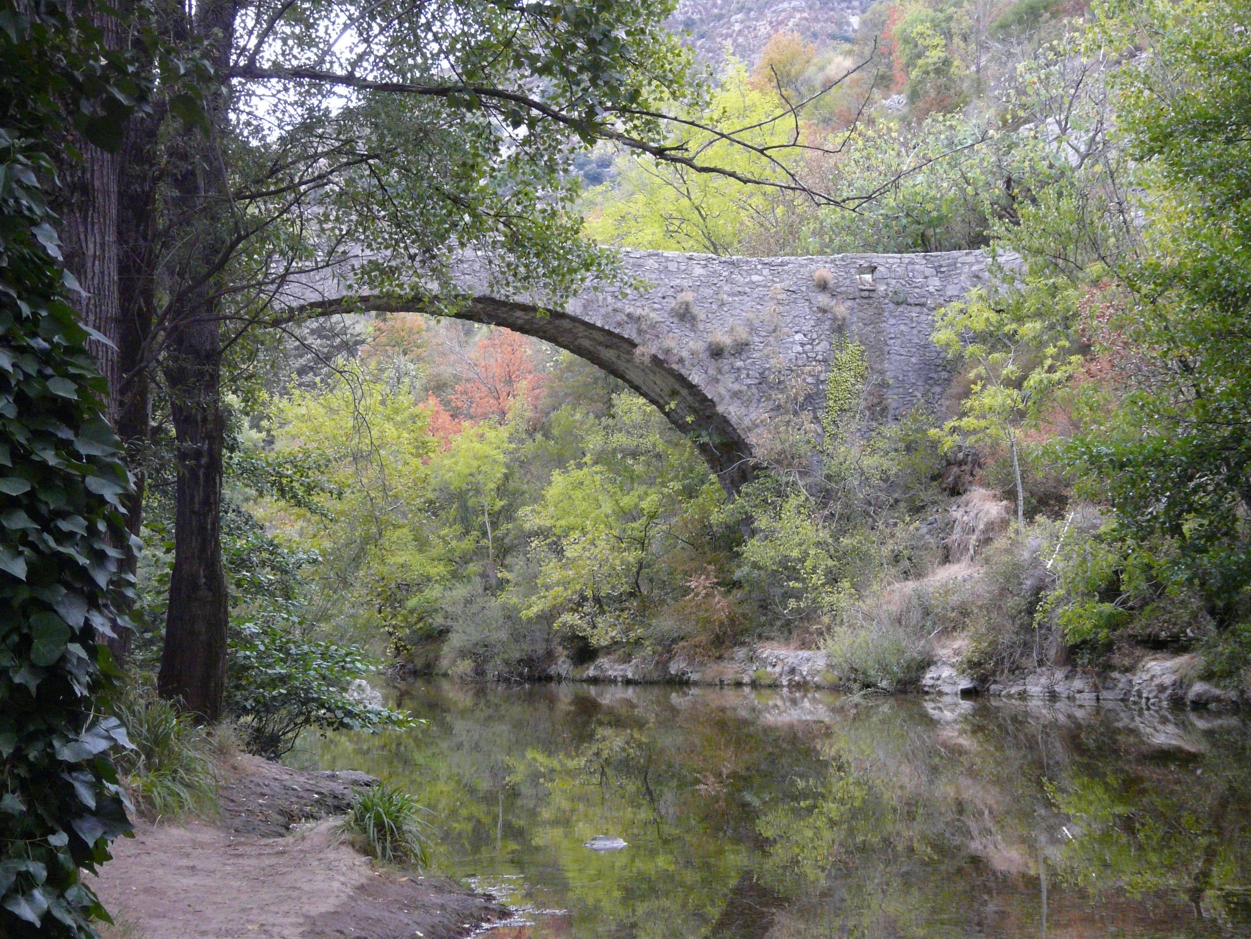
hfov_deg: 31.2
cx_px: 626
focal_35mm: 62
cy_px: 470
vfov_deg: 23.7
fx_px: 2241
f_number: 4
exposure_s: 1/125
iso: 400
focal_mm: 10.2
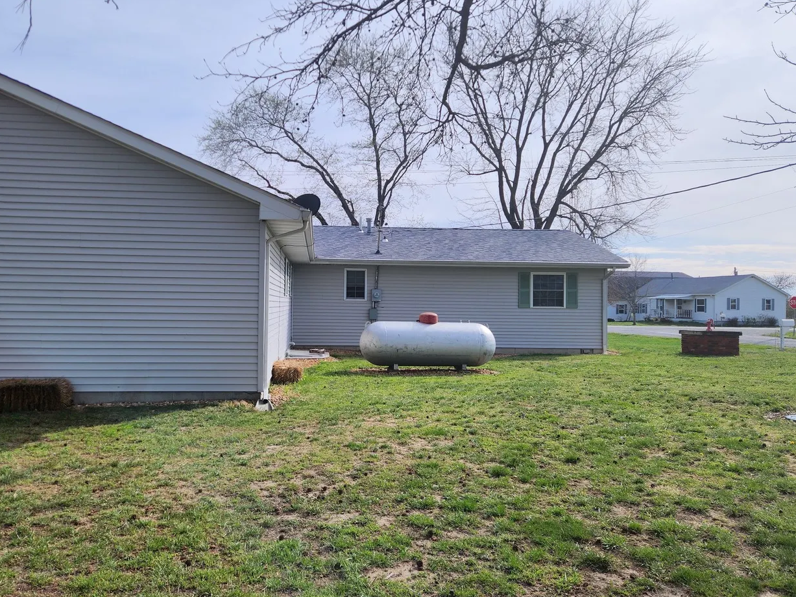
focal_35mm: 27
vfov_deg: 51.2
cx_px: 367
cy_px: 334
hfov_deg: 65.2
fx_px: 621
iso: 20
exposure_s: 1/2308
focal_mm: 5.4
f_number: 1.8
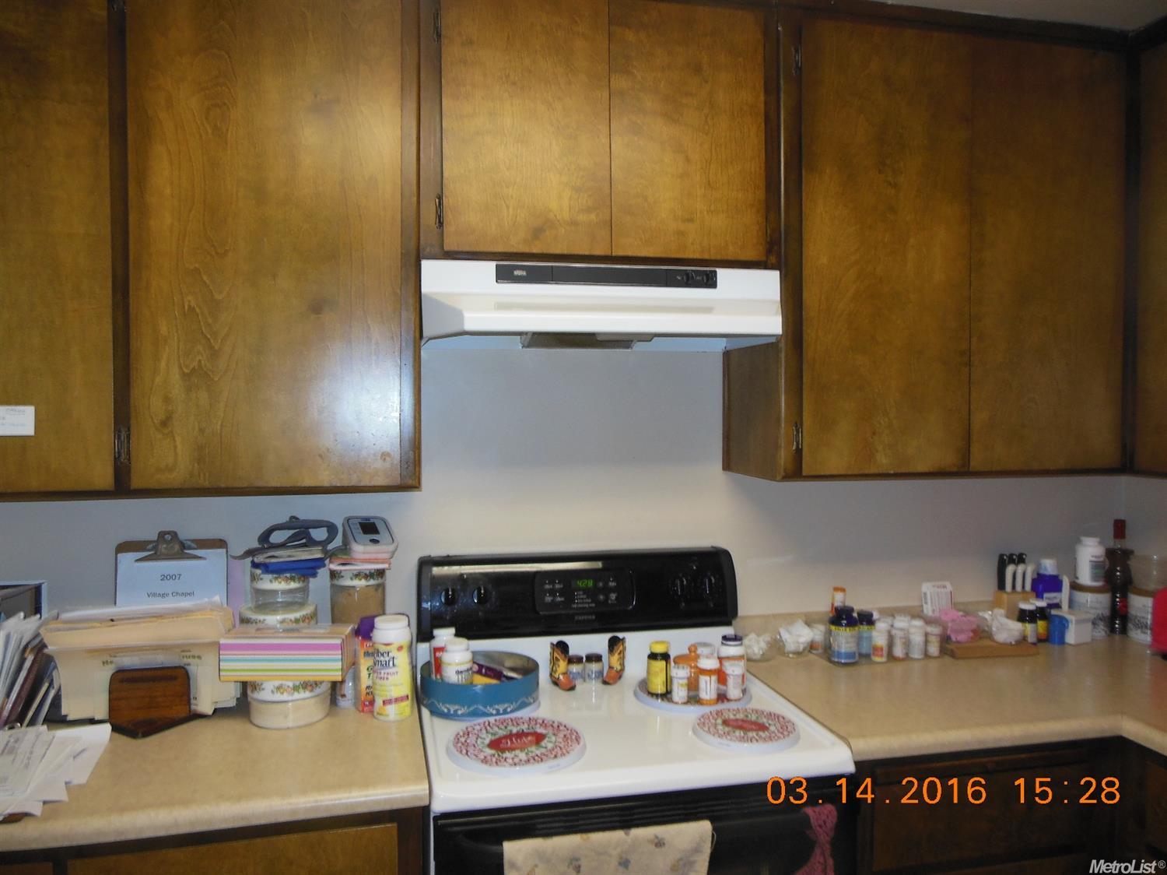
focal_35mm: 25
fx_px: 843
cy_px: 438
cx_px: 584
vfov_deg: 54.9
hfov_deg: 69.4
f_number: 3.2
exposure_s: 1/25
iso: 200
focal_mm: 4.5
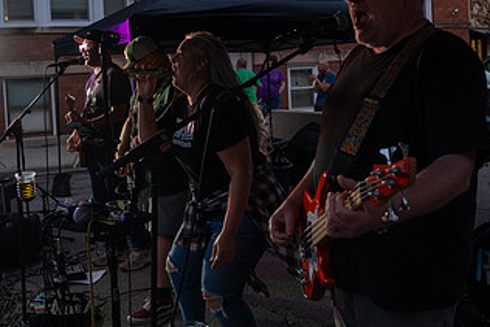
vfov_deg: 26.8
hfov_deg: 39.5
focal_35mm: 50
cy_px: 95
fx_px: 681
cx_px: 274
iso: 800
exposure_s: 1/320
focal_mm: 26.5
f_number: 4.5
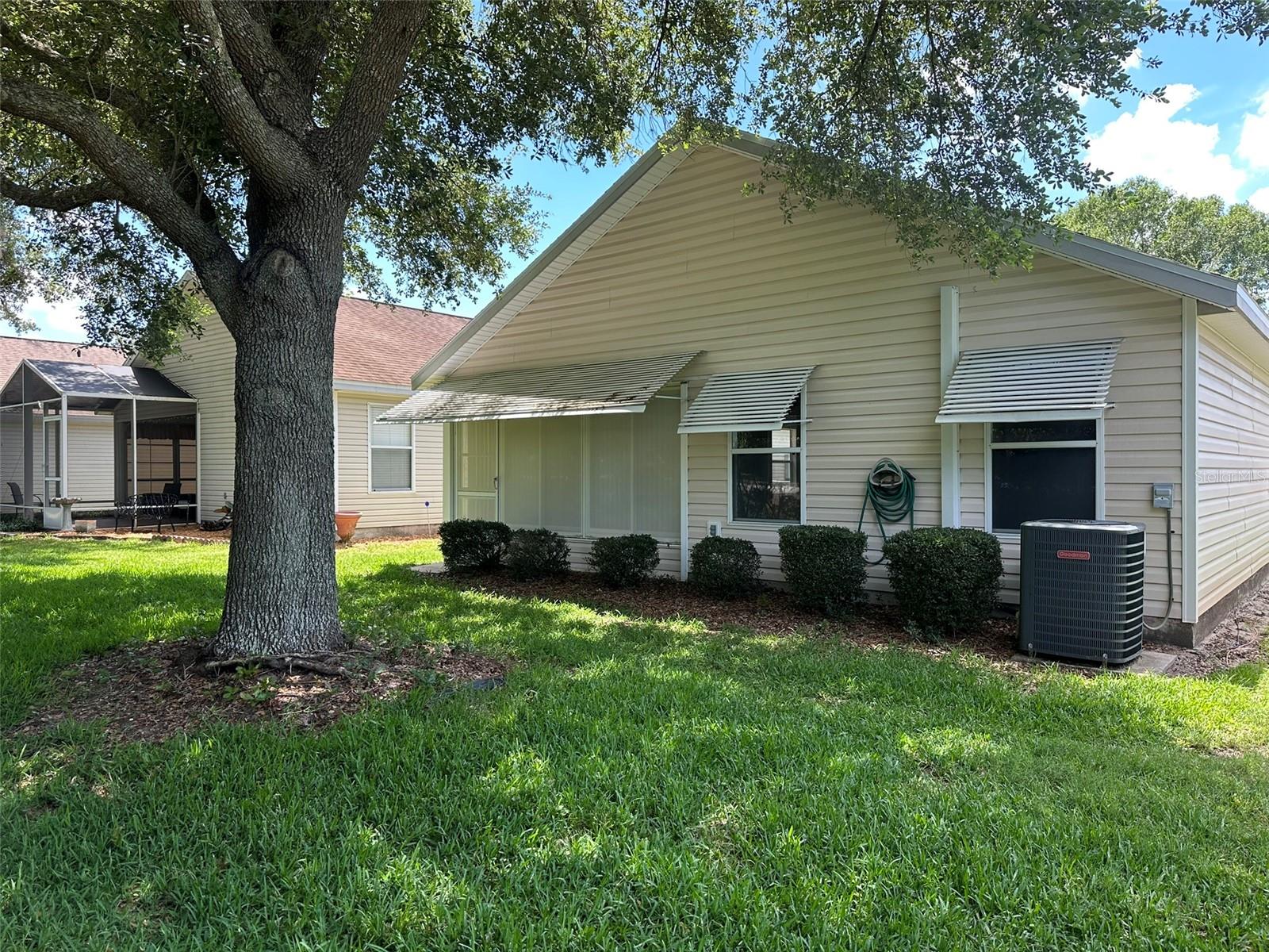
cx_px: 634
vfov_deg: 56.8
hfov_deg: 71.6
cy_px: 476
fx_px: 880
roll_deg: +0.3
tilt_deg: -1.0
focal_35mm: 24
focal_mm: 6.86
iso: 80
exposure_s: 1/541
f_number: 1.78
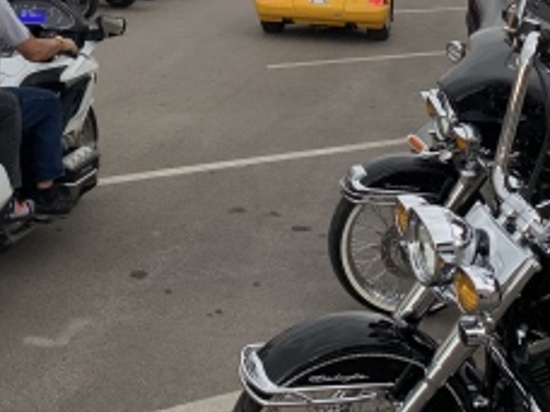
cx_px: 157
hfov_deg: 26.4
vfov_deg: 19.0
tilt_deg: -0.2
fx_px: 1160
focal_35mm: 73
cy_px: -94
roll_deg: -0.8
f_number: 1.8
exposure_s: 1/121
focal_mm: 4.25
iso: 25
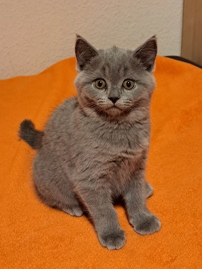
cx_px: 101
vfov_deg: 71.6
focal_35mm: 24
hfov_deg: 56.8
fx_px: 187
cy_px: 134
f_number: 1.8
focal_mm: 5.23
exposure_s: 1/33
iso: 320
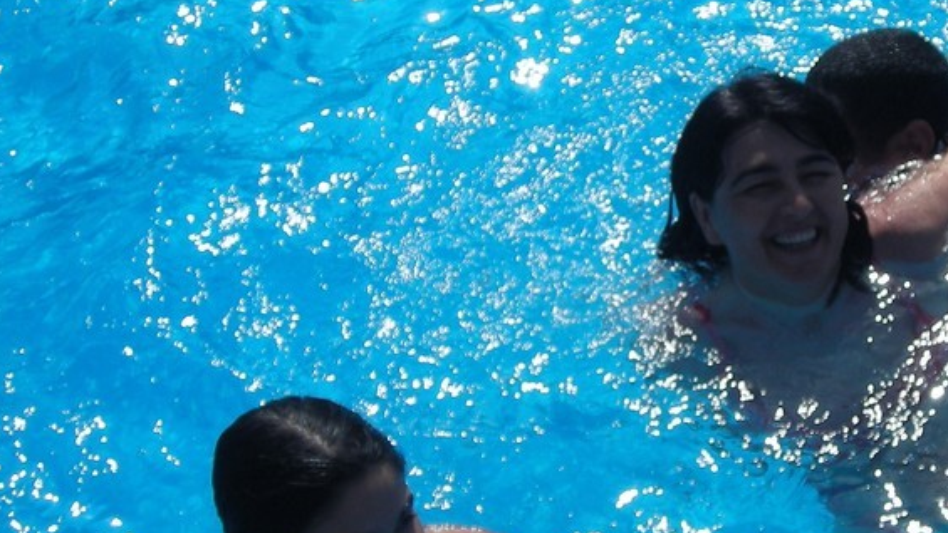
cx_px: 820
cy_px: 256
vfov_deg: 16.1
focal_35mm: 75
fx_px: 1886
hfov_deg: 27.4
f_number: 6.4
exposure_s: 1/364
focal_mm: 6.3
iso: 50
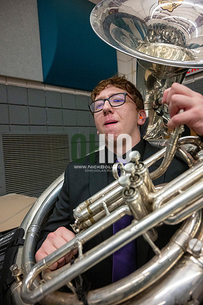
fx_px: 203
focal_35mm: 24
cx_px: 102
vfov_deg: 73.7
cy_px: 152
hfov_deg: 53.1
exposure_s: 1/500
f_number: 4
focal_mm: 24
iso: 10000
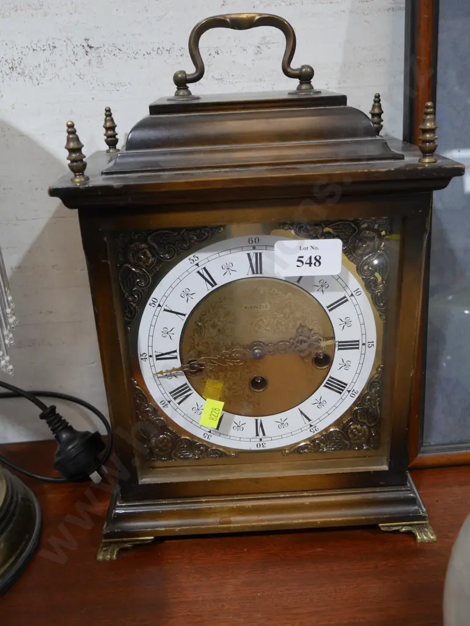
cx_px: 235
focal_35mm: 32
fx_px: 579
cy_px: 313
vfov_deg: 56.8
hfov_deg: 44.2
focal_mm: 16
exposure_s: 1/60
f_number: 3.6
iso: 500
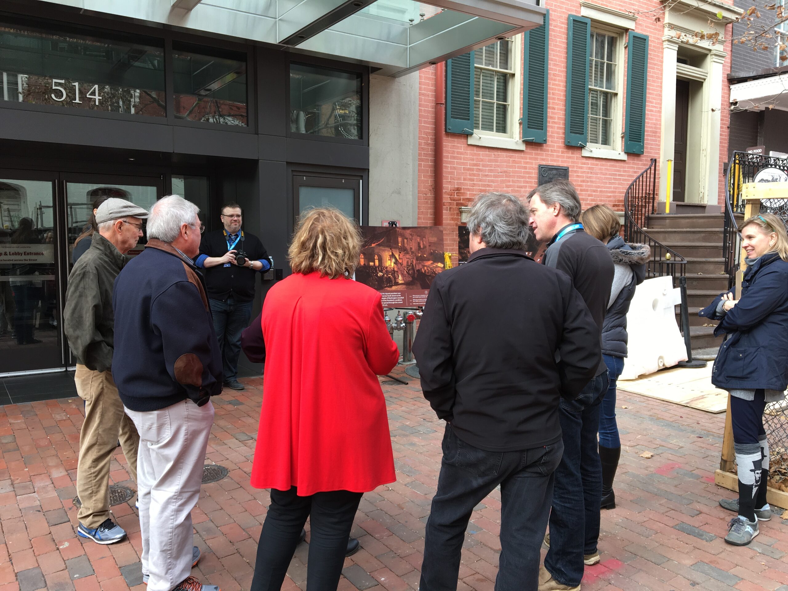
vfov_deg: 48.2
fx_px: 660
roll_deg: -0.5
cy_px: 296
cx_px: 394
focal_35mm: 29
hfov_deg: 61.7
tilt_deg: -4.2
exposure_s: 1/120
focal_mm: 4.15
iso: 25
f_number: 2.2
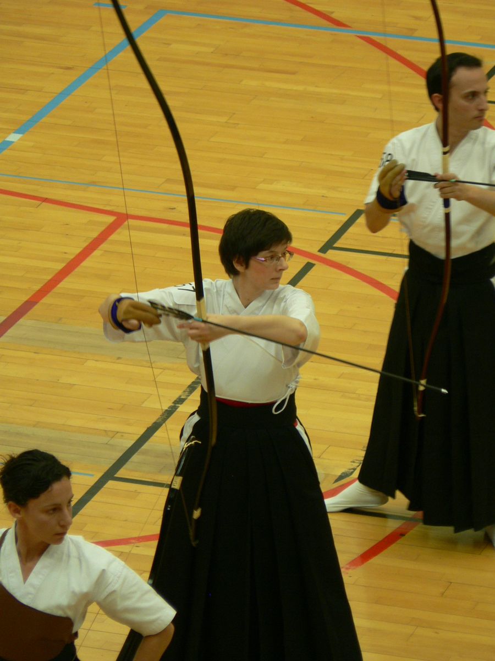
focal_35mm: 277
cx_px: 248
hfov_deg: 5.4
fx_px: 5281
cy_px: 330
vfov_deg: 7.2
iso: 150
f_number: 3.3
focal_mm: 46.2
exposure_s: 1/30
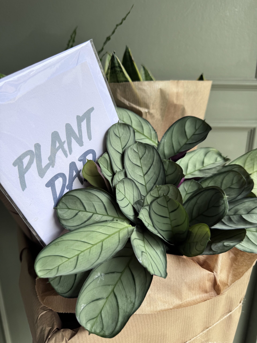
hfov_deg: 56.8
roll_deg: +0.4
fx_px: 238
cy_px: 172
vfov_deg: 71.6
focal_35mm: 24
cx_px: 128
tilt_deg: -17.0
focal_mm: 6.76
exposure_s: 1/362
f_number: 1.78
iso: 80
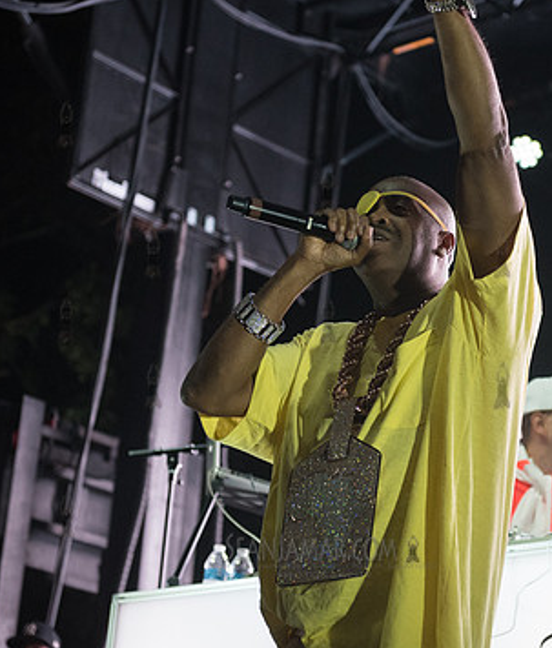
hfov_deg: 15.3
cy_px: 320
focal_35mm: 104
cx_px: 376
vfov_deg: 18.0
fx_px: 2047
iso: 3200
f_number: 3.5
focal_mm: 60
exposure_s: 1/320
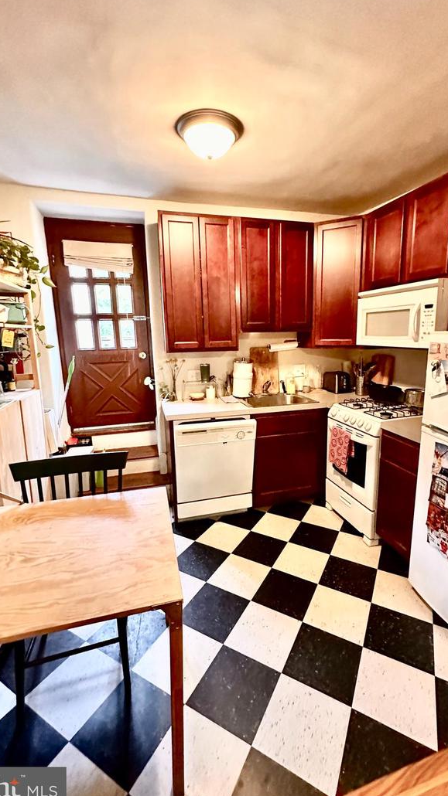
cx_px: 244
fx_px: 338
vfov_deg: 99.4
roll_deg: -2.0
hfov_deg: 66.9
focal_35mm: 16
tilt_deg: -11.6
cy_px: 394
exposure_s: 1/60
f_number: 2.2
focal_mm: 2.22
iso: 1000
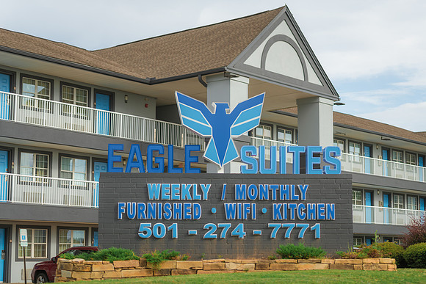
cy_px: 142
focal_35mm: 70
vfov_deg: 19.5
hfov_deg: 28.8
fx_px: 828
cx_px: 213
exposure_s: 1/640
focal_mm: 70
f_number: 2.8
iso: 64
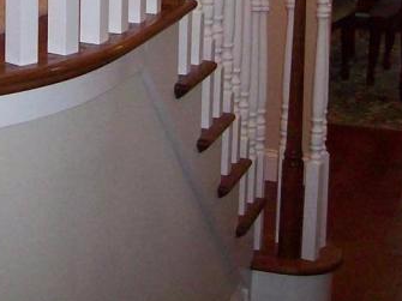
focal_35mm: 110
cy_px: -148
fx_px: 1277
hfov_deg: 17.5
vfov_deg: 12.8
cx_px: 10
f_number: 2.7
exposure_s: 1/64
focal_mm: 6
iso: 140
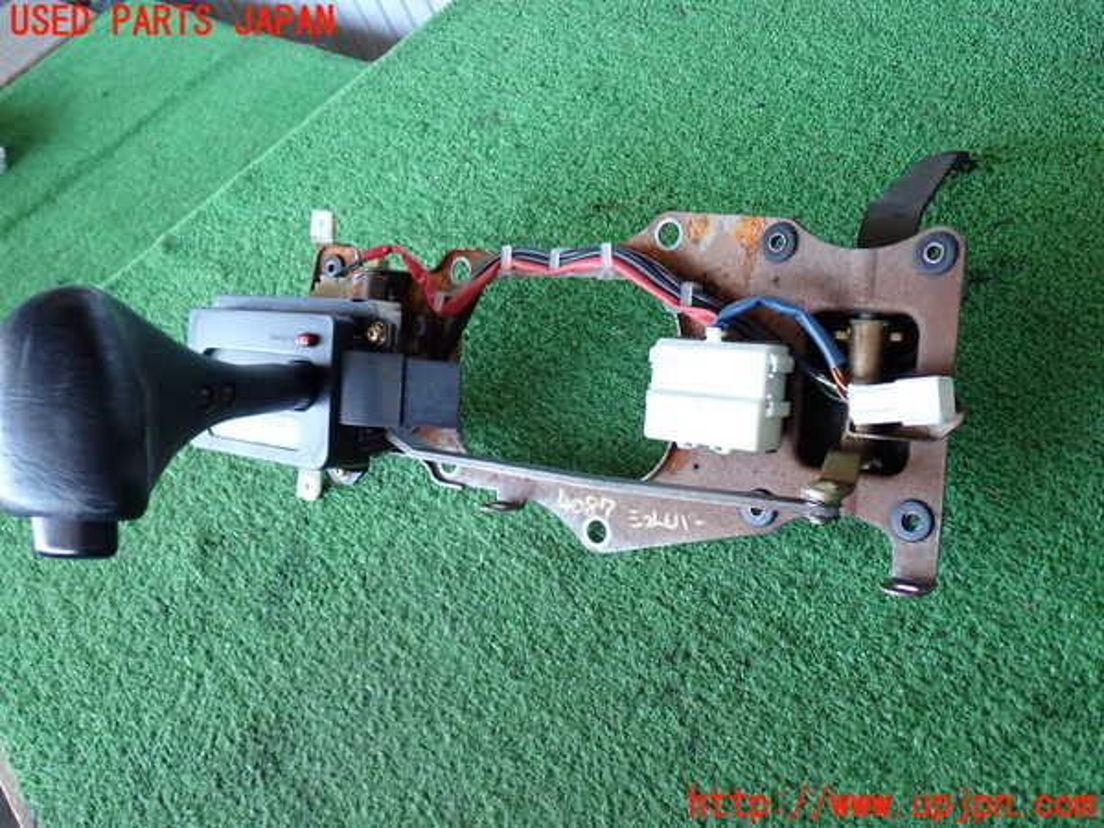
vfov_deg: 44.2
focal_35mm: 32
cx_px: 552
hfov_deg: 56.8
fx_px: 1021
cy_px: 414
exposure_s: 1/40
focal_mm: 5.79
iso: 200
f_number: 2.4
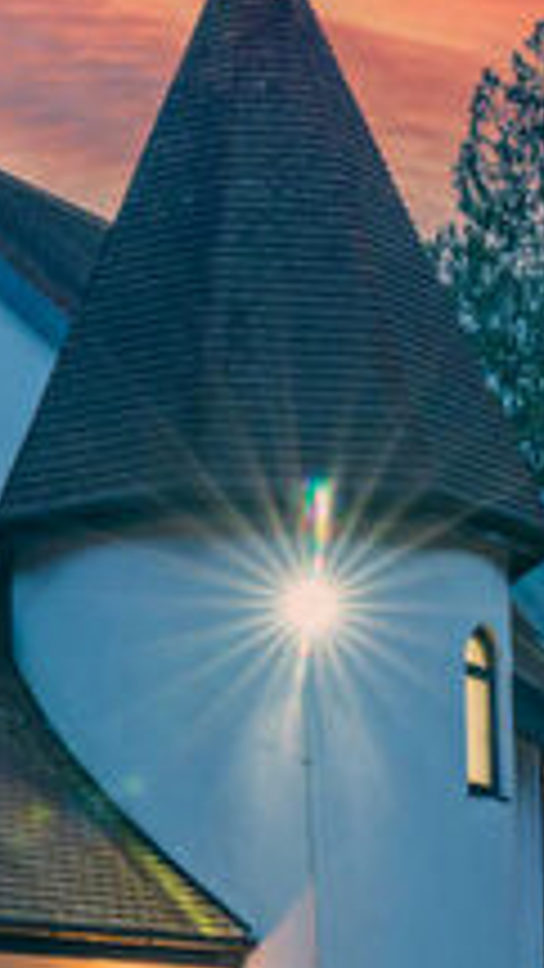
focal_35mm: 109
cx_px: 220
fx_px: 2794
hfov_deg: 11.1
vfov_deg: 19.5
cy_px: 700
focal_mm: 32
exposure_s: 1/2
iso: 1250
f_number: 13
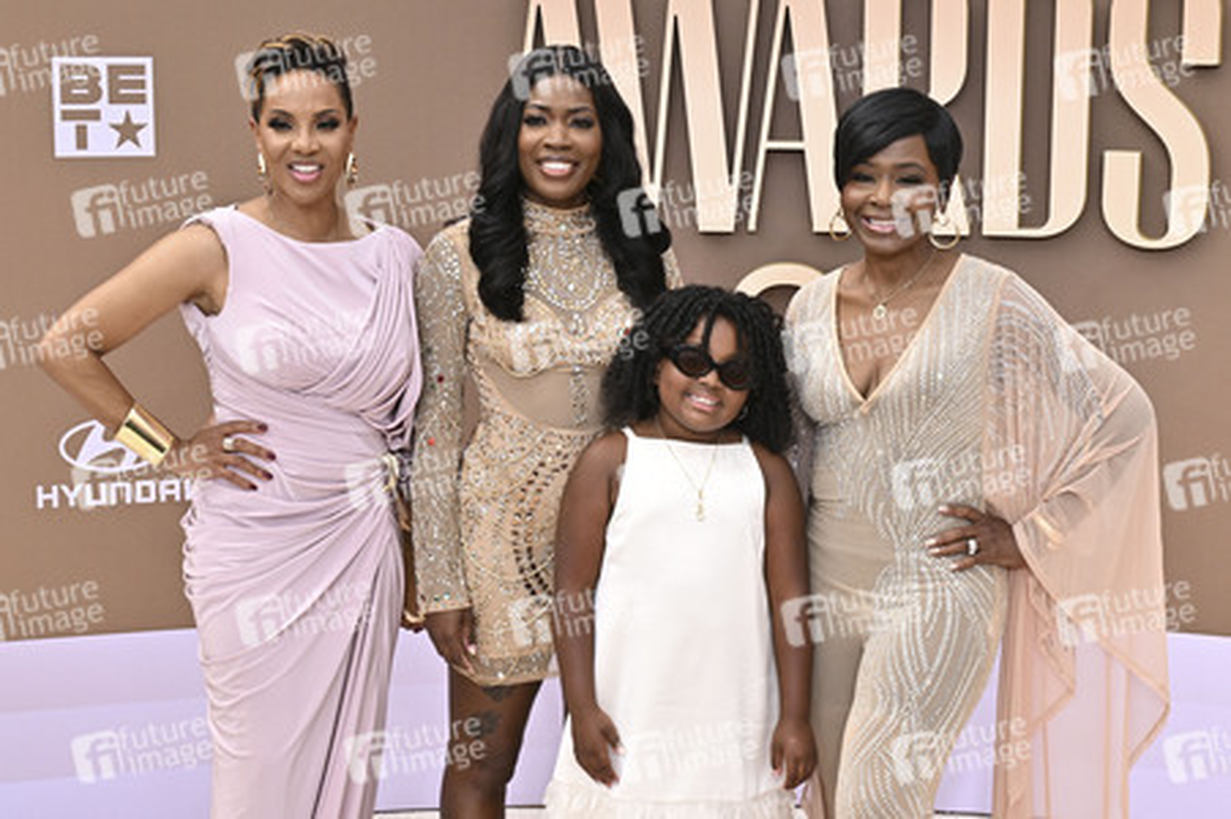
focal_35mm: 44
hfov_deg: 44.5
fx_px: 1503
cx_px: 616
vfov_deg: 30.5
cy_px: 410
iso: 400
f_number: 10
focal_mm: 44
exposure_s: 1/320
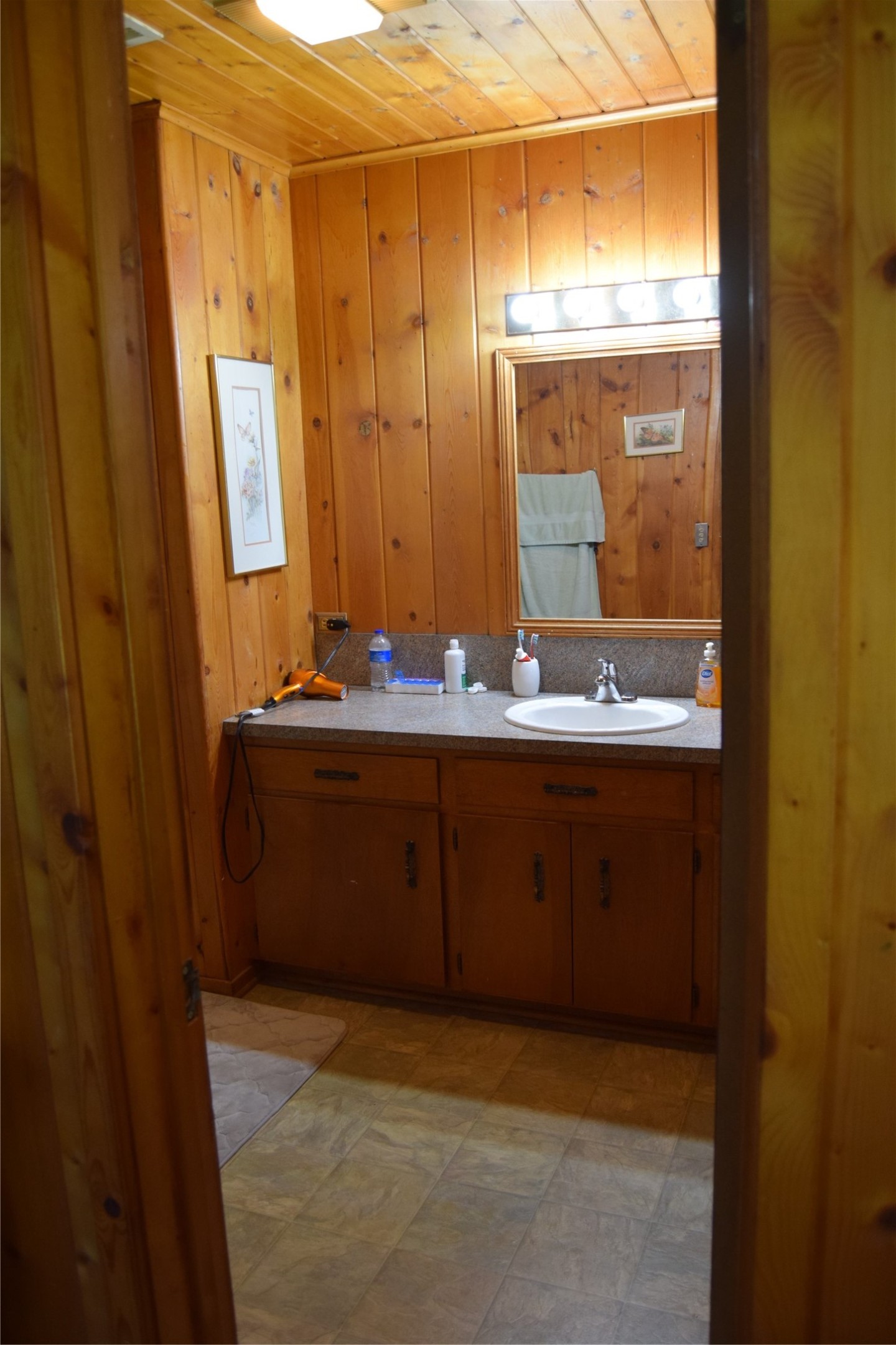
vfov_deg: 67.4
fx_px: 1008
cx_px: 448
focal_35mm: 27
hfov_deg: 47.9
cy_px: 672
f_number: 3.5
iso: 800
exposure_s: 1/60
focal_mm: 18
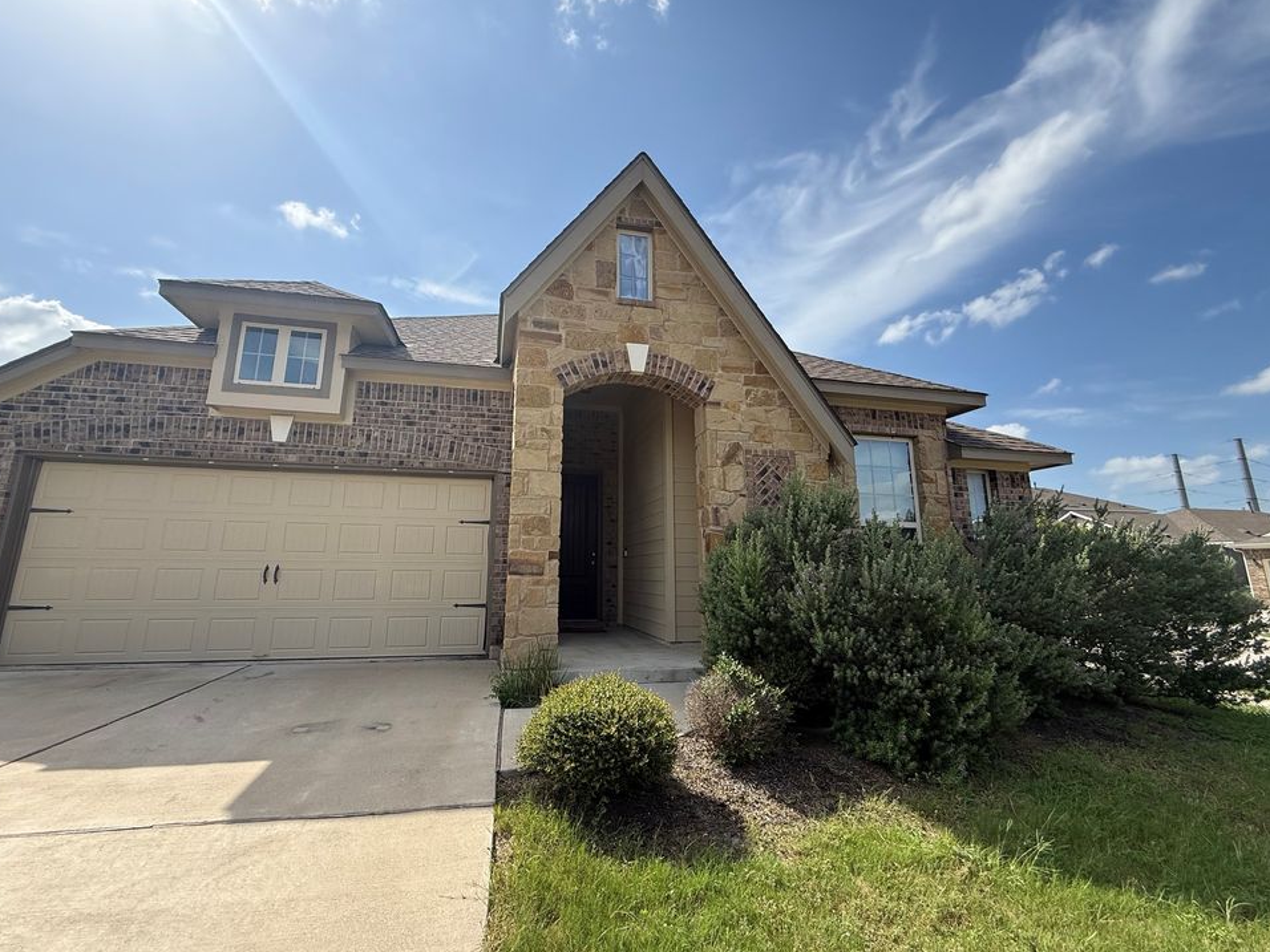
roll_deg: -0.7
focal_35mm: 15
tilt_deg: +12.2
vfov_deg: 81.7
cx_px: 616
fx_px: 550
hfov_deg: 98.1
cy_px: 463
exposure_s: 1/1464
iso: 64
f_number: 2.2
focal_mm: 2.22
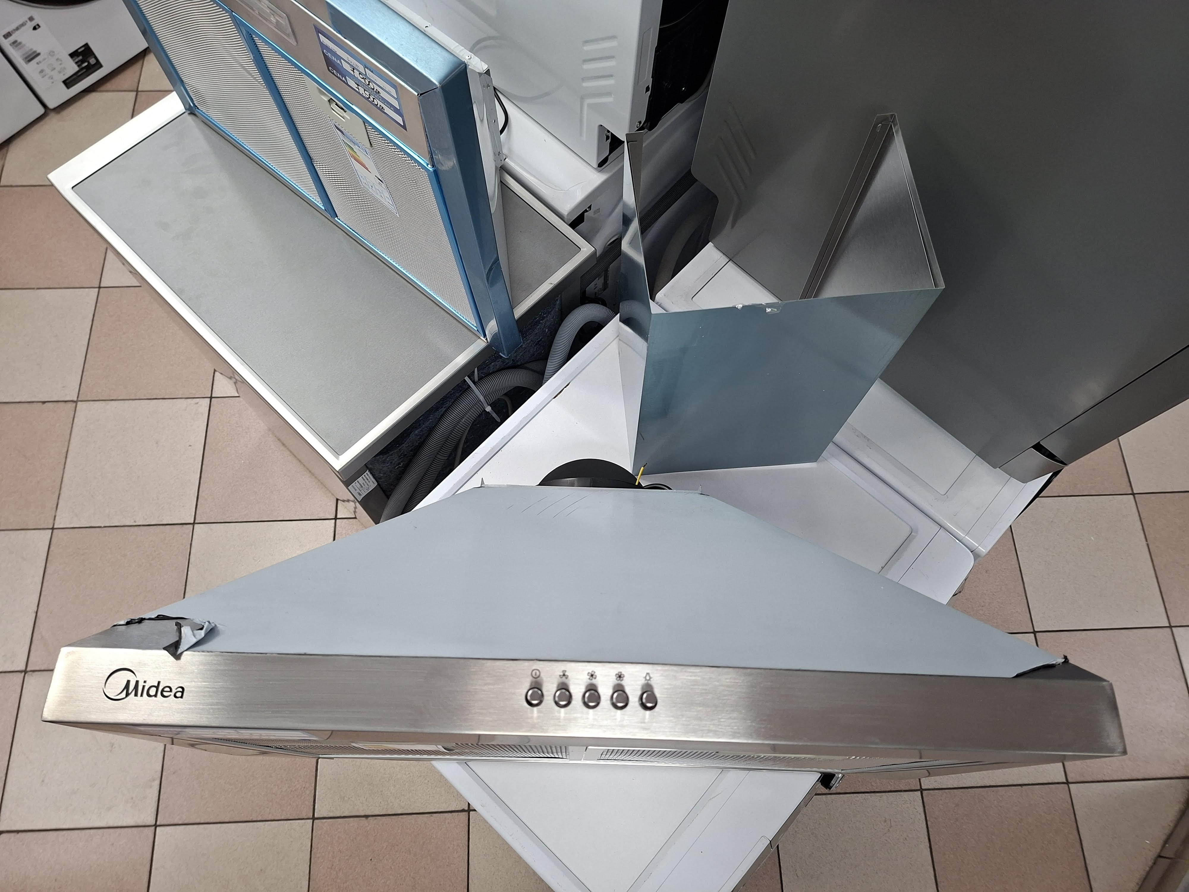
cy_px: 446
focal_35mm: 23
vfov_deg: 58.9
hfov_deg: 73.9
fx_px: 790
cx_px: 594
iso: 250
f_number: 1.8
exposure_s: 1/50
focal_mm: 5.54
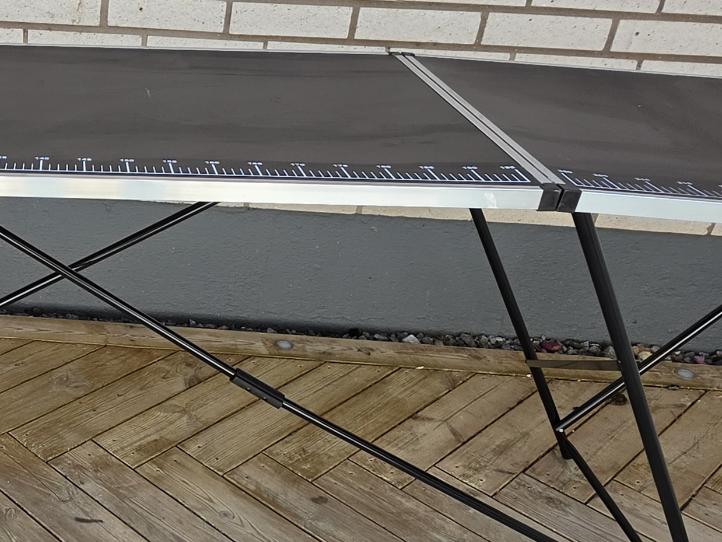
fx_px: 876
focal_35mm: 42
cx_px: 37
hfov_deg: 40.4
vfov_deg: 34.1
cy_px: 347
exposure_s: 1/719
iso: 80
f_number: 1.9
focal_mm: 2.2
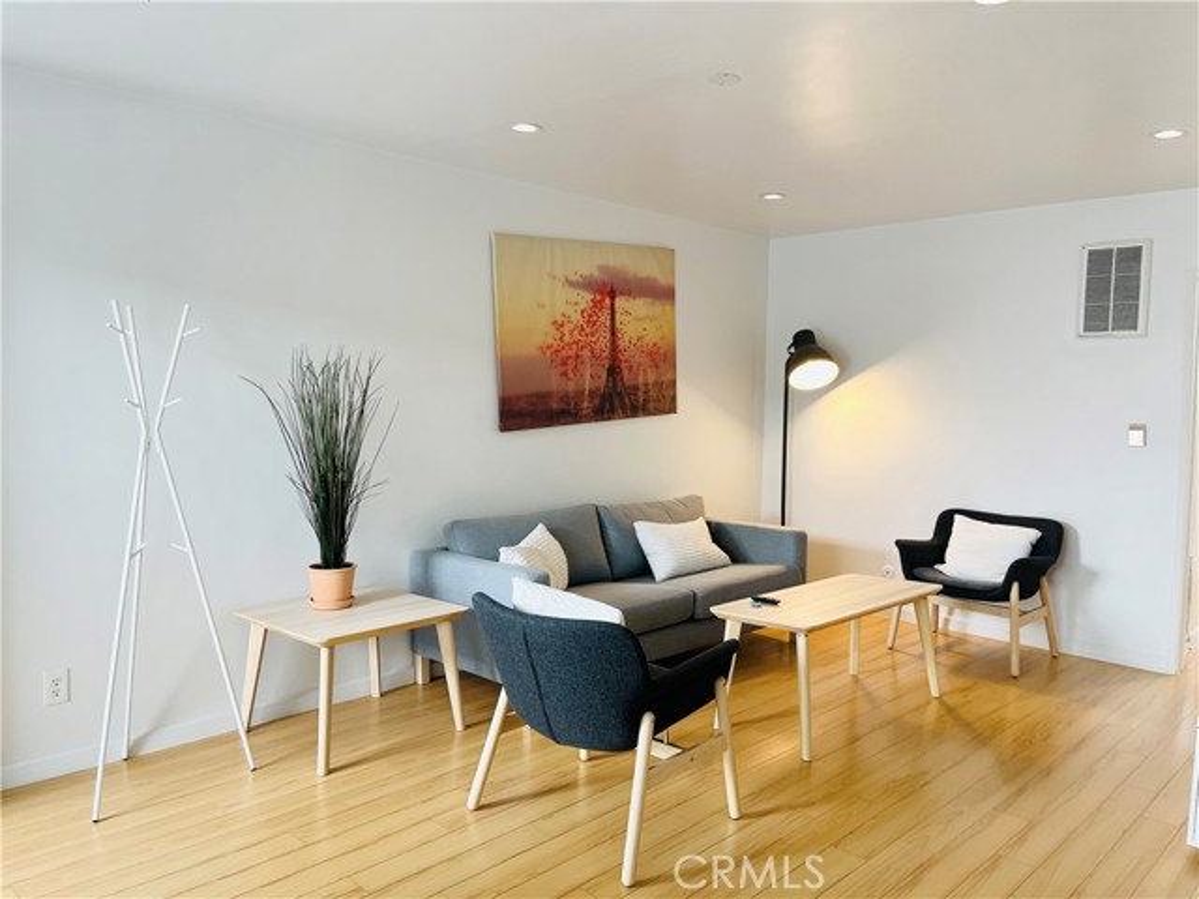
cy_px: 450
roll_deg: -0.6
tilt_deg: -2.9
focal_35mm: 26
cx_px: 600
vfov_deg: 53.1
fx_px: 901
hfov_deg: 67.3
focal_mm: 5.1
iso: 80
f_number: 1.6
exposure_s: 1/60
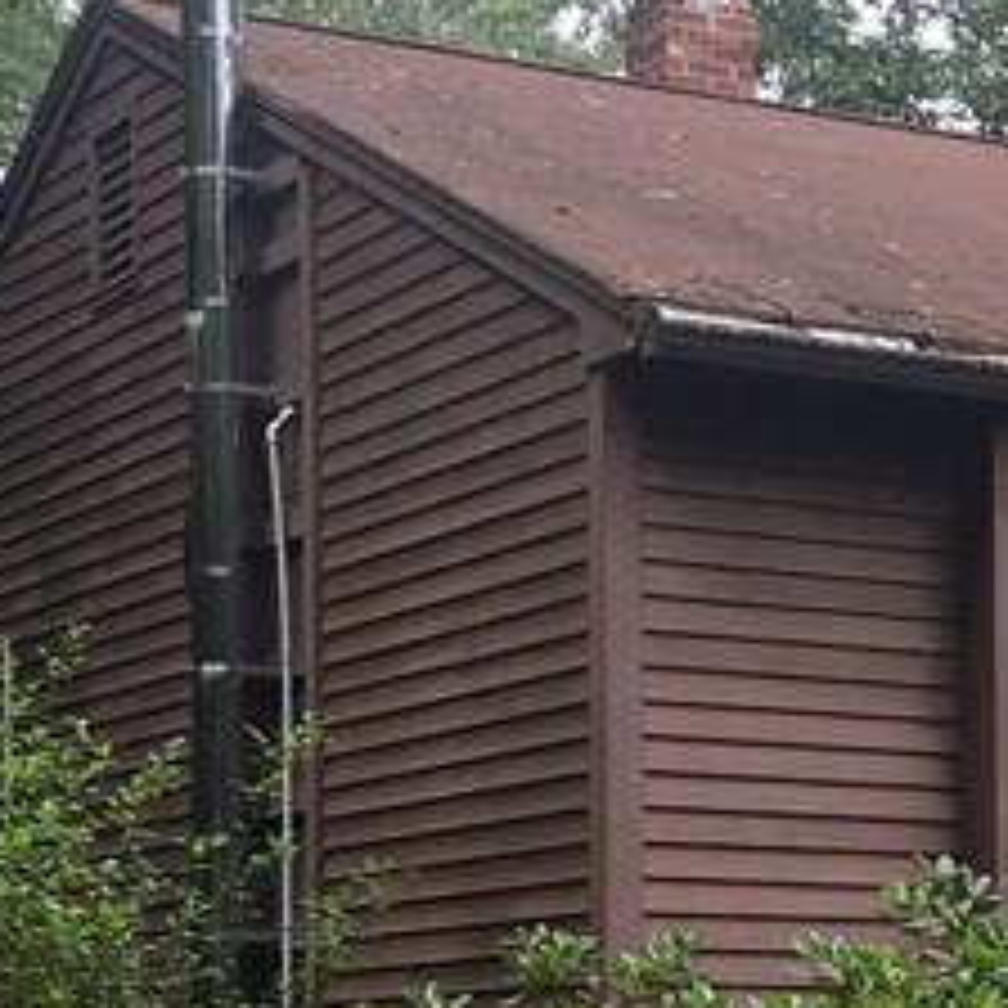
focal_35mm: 117
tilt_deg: +1.8
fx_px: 3855
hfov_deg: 14.0
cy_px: 1102
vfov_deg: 14.6
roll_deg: -0.4
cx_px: 1480
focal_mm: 4.15
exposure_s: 1/206
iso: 25
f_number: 2.2
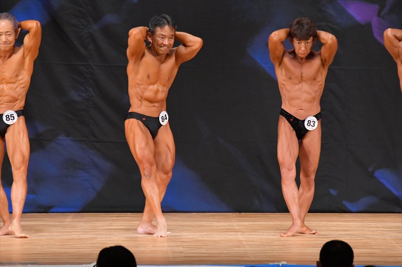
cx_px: 201
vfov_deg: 4.6
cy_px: 134
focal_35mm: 300
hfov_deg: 6.9
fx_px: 3348
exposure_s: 1/400
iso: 5600
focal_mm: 200
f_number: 5.6
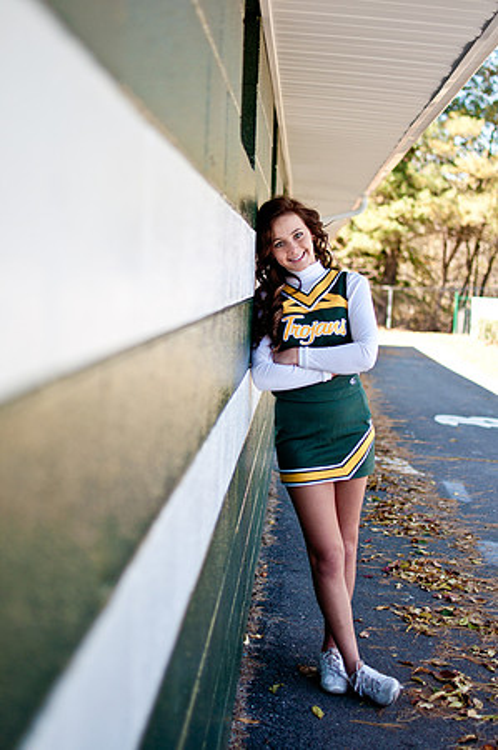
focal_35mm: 52
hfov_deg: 25.7
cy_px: 375
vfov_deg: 37.9
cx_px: 249
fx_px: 1092
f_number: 1.8
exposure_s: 1/2000
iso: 200
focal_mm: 35
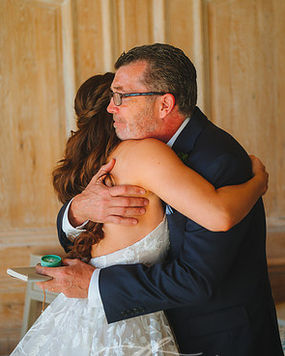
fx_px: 844
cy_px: 188
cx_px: 142
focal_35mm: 80
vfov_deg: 23.9
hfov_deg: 19.2
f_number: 2.8
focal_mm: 70
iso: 1250
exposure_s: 1/400
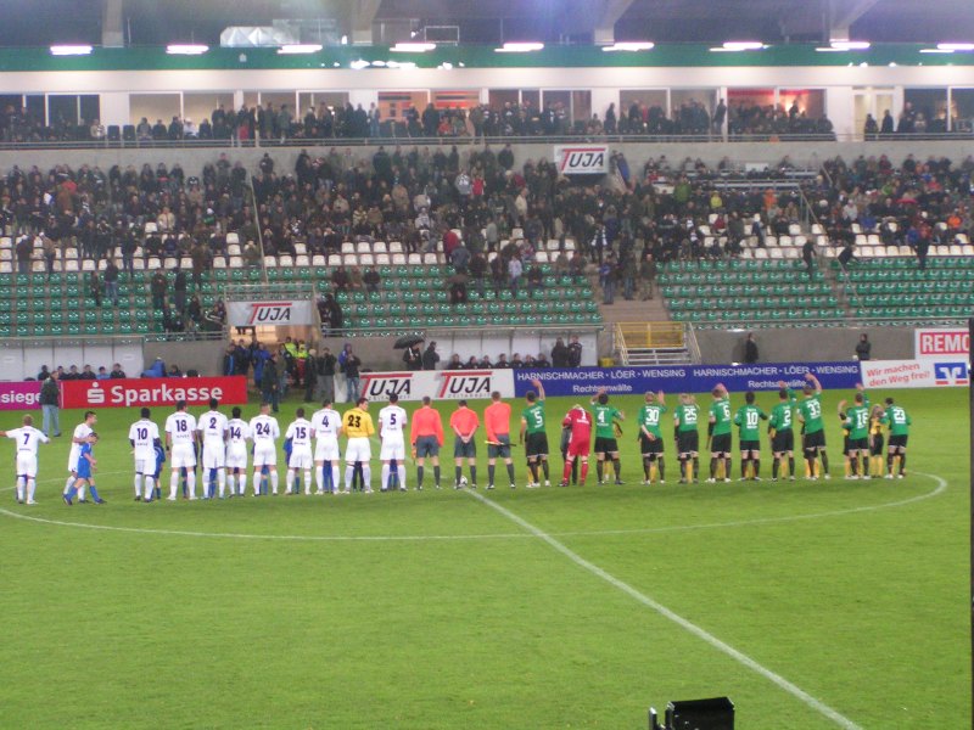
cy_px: 365
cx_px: 487
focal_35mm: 95
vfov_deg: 15.6
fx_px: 2673
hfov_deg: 20.7
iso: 200
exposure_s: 1/30
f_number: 3.5
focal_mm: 14.5
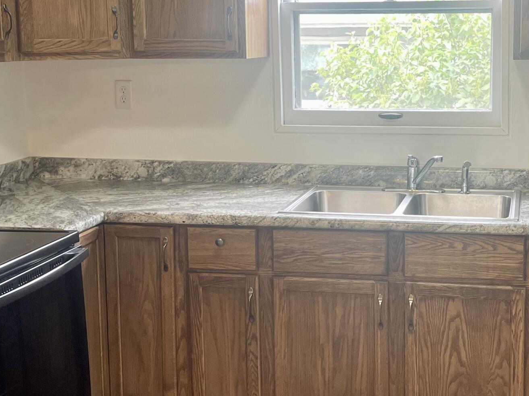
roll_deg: +0.7
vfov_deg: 25.6
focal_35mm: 57
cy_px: 154
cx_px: 359
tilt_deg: -8.4
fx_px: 871
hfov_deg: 33.4
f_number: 1.6
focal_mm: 5.1
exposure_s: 1/60
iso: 80
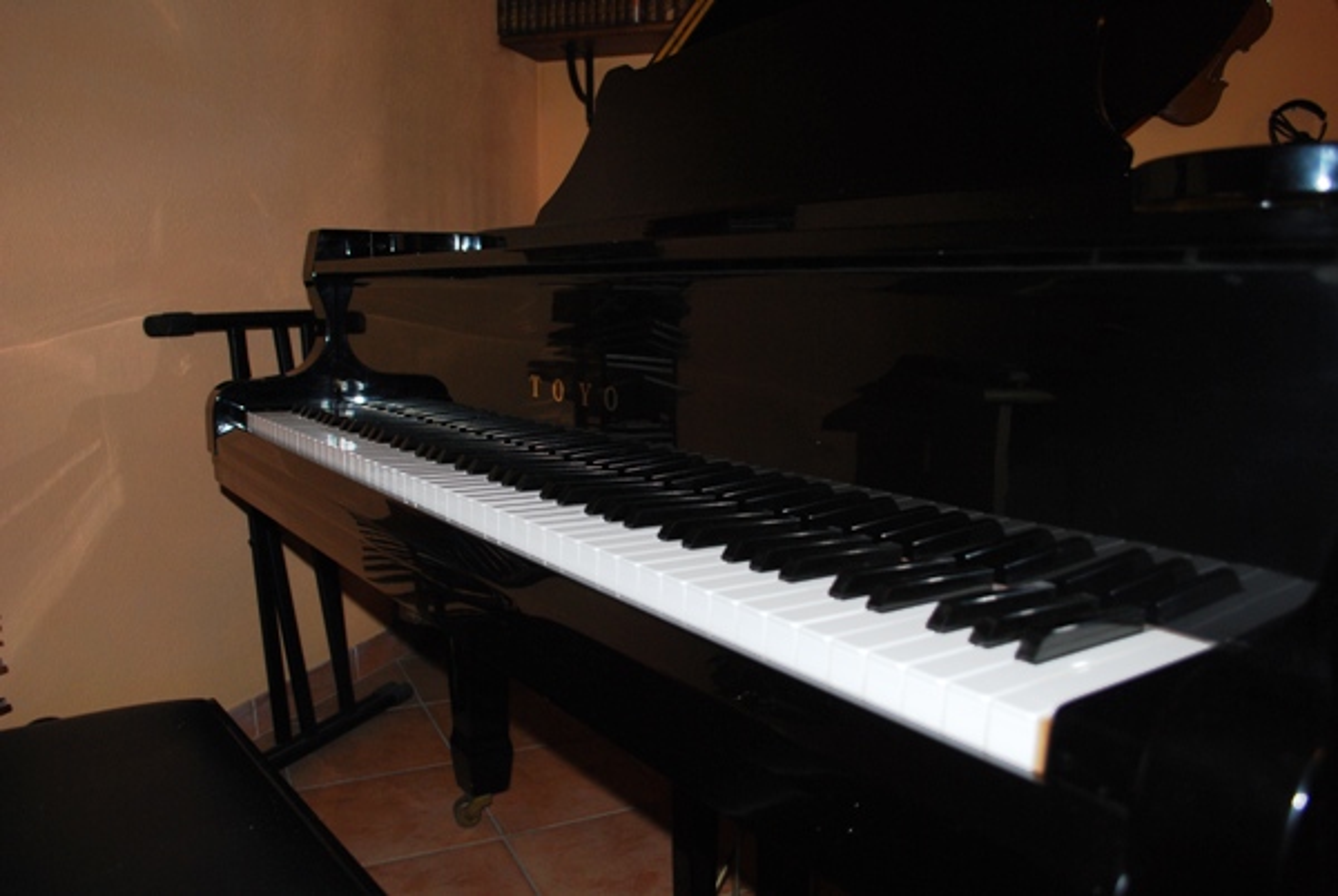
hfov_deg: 67.3
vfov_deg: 48.1
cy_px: 448
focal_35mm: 27
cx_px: 669
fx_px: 1005
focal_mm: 18
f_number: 3.5
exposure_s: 1/60
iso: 200
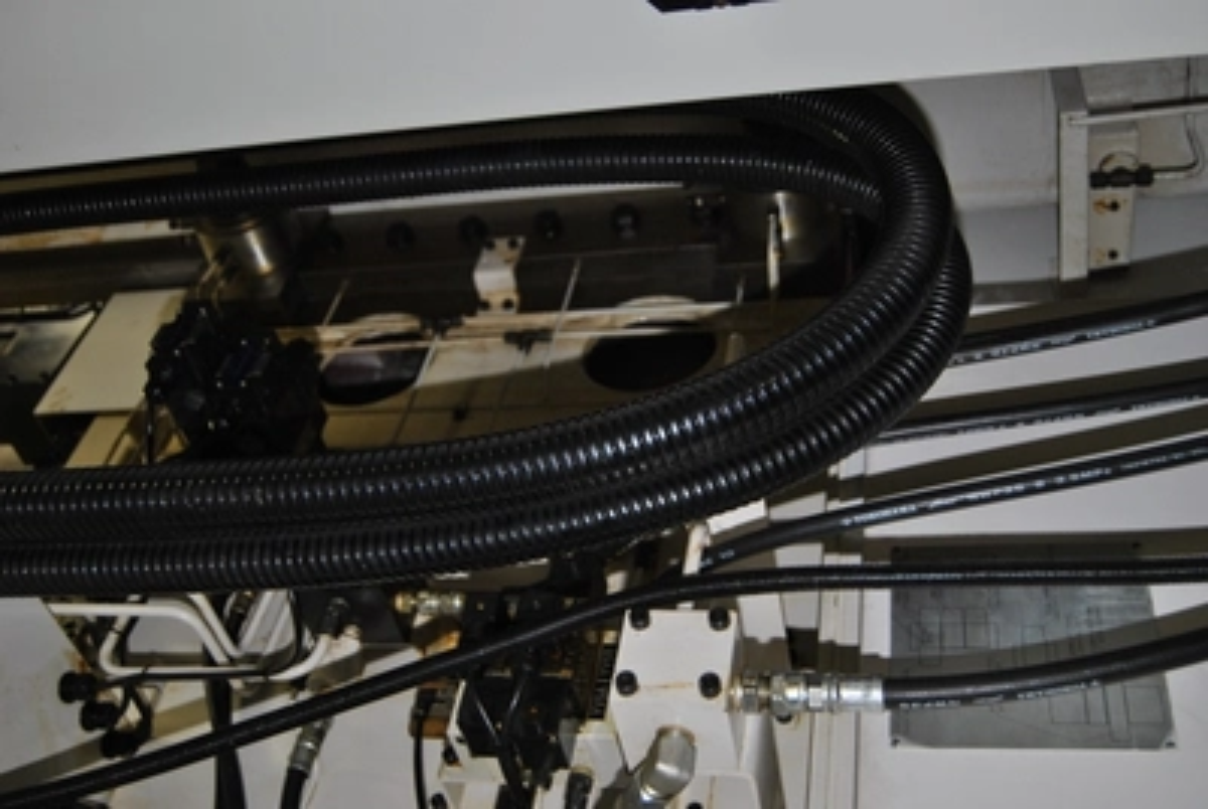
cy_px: 404
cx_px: 604
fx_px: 1311
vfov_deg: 34.3
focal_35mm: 39
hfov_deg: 49.5
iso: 200
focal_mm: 26
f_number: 4
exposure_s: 1/60
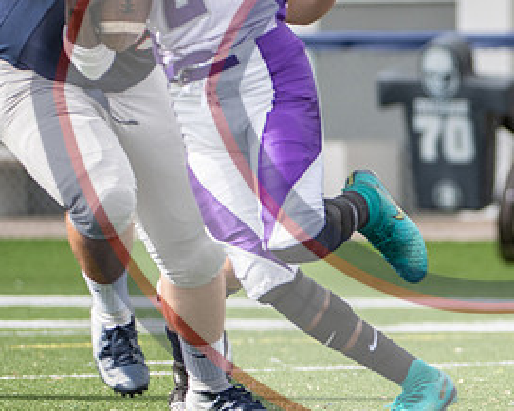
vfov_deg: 2.1
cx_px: 655
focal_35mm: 752
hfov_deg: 2.6
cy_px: 67
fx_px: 11444
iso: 110
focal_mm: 220
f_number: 4
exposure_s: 1/1000
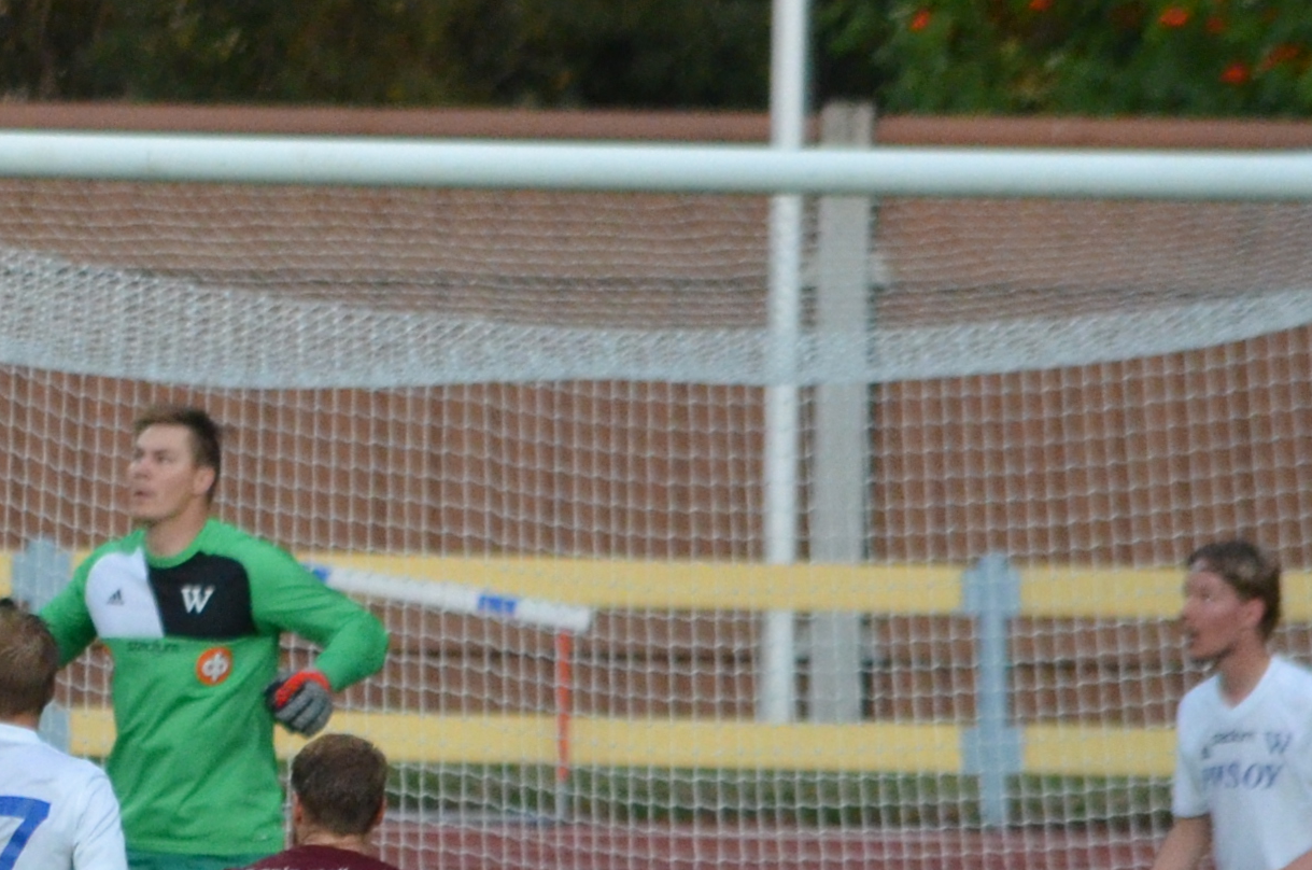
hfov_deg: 1.7
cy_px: 889
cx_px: -943
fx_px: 42999
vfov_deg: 1.2
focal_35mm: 1182
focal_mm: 195
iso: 1250
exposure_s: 1/1250
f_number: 5
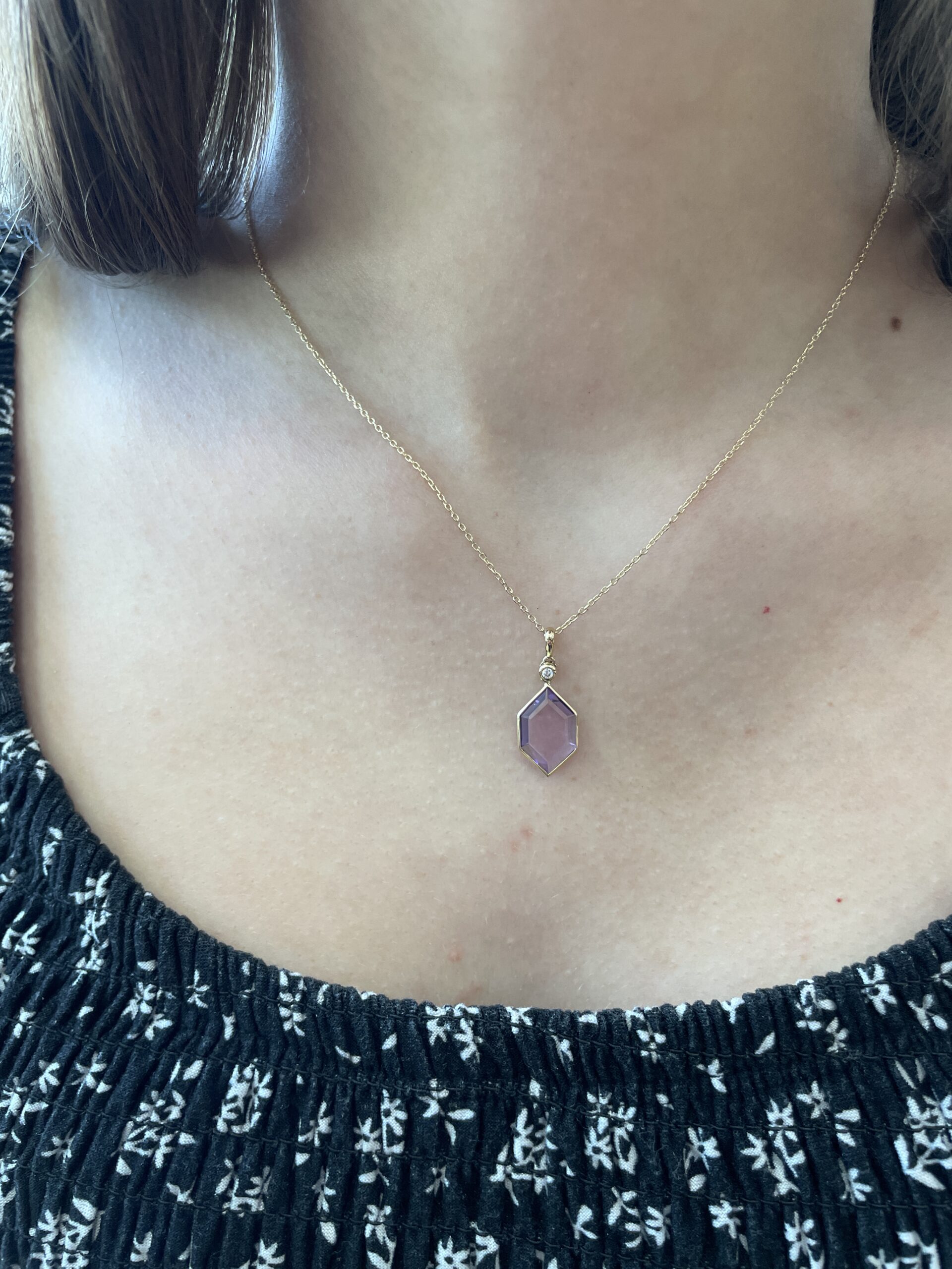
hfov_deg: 53.1
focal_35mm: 26
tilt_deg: -13.6
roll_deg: -0.3
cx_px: 476
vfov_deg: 67.3
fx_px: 953
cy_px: 634
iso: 100
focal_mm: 4.2
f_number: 1.6
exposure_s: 1/120
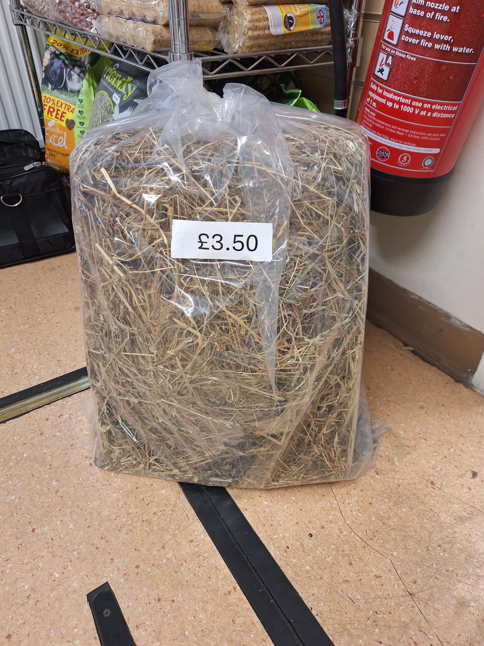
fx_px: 429
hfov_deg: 58.9
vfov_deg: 73.9
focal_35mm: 23
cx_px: 242
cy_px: 323
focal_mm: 5.54
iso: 160
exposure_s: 1/50
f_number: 1.8
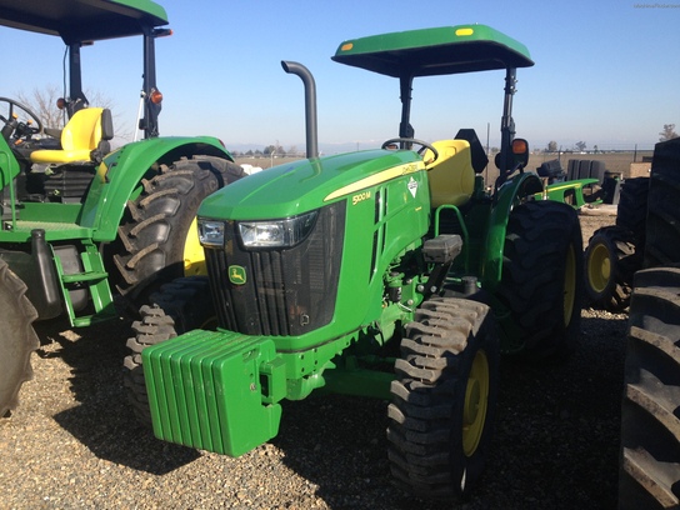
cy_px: 255
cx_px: 340
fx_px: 688
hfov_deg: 52.6
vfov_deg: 40.7
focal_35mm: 35
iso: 50
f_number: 2.4
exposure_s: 1/1314
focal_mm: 4.28
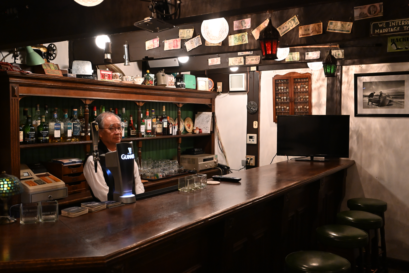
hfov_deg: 54.4
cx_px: 204
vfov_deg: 37.9
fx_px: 398
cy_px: 136
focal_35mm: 35
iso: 6400
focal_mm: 35
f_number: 5
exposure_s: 1/60
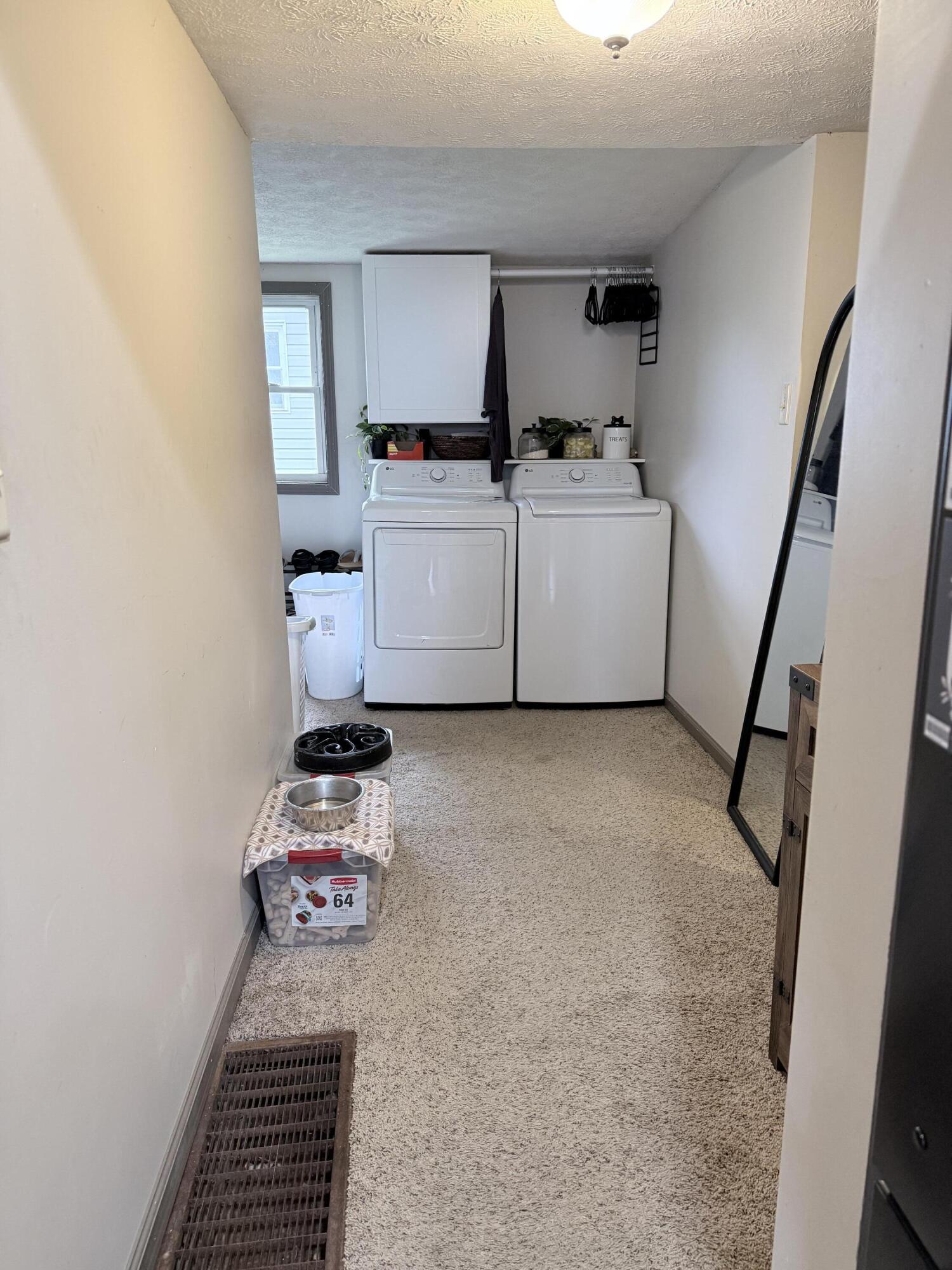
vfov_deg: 71.6
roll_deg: +0.7
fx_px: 880
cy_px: 635
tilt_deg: -13.0
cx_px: 476
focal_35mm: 24
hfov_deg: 56.8
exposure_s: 1/60
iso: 320
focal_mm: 6.76
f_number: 1.78
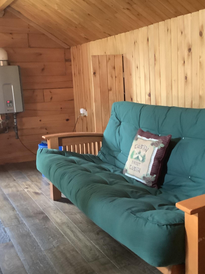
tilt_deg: -10.0
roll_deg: +1.3
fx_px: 332
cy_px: 138
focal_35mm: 42
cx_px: 120
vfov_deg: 44.8
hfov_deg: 34.3
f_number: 2.4
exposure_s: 1/30
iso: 500
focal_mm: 3.3
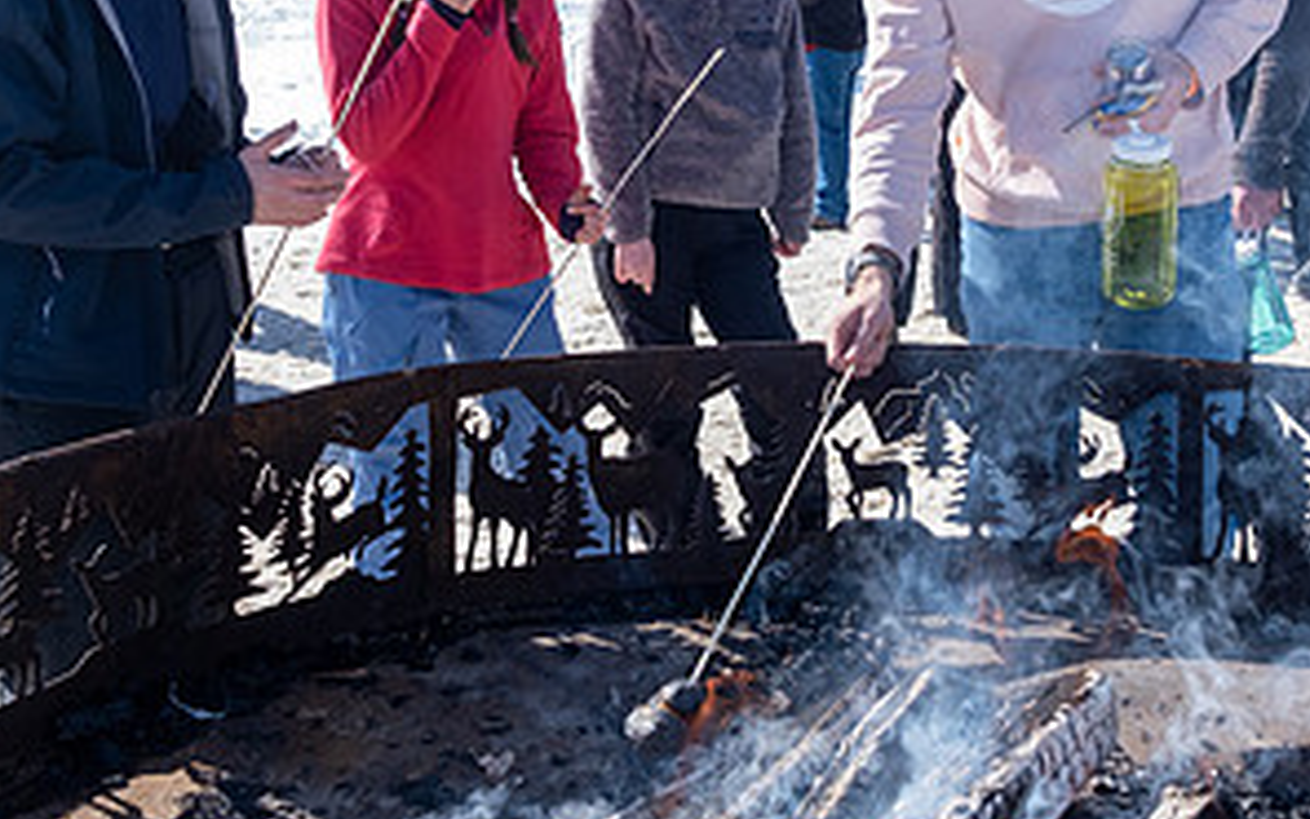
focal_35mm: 48
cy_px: 286
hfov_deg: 41.8
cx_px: 730
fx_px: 1714
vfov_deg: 26.7
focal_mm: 16
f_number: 5
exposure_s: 1/1000
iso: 320
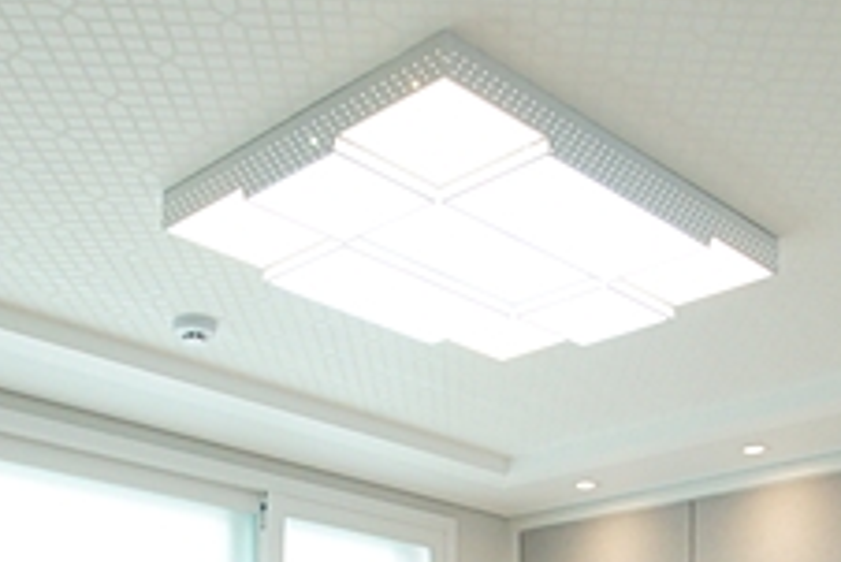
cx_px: 420
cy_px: 782
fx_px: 1239
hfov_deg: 37.5
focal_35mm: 53
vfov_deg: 22.2
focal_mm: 10
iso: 800
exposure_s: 1/250
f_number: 4
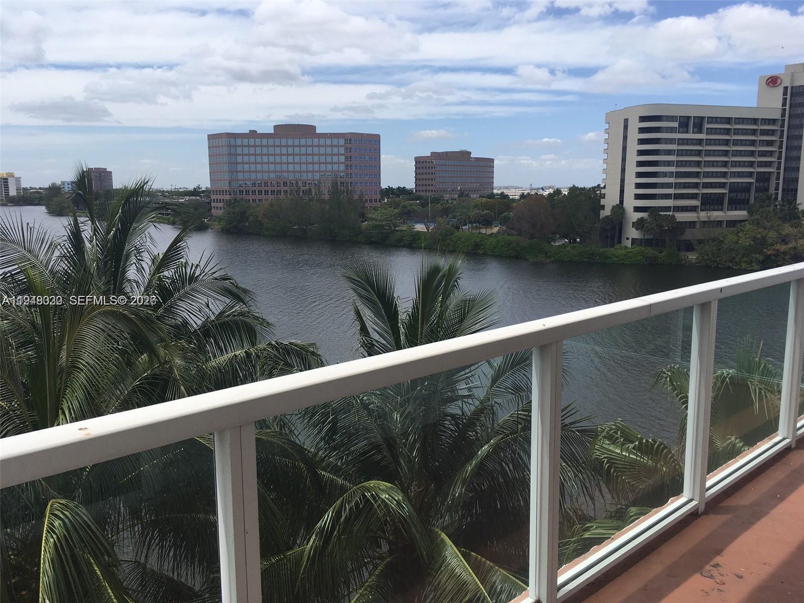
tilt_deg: -9.0
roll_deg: +0.3
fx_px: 674
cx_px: 402
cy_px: 302
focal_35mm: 29
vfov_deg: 48.2
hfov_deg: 61.7
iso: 25
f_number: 2.2
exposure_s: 1/2331
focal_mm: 4.15
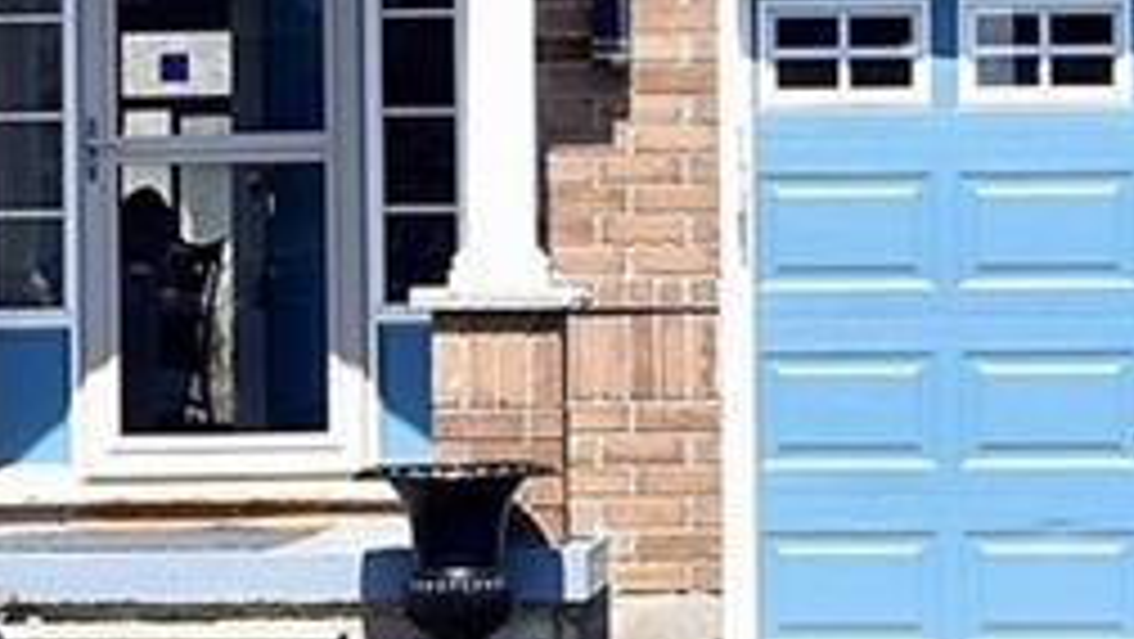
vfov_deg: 8.1
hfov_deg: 14.4
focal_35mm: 149
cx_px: 346
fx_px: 4482
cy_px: -61
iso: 500
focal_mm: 35
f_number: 11
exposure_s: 1/500
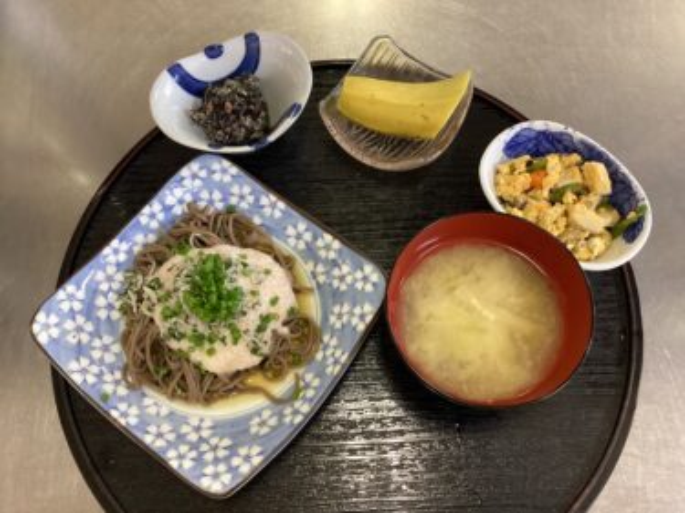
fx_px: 613
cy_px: 256
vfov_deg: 45.4
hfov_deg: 58.4
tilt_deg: -69.5
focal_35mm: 31
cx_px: 342
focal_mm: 3.3
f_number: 2.4
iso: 250
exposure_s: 1/60
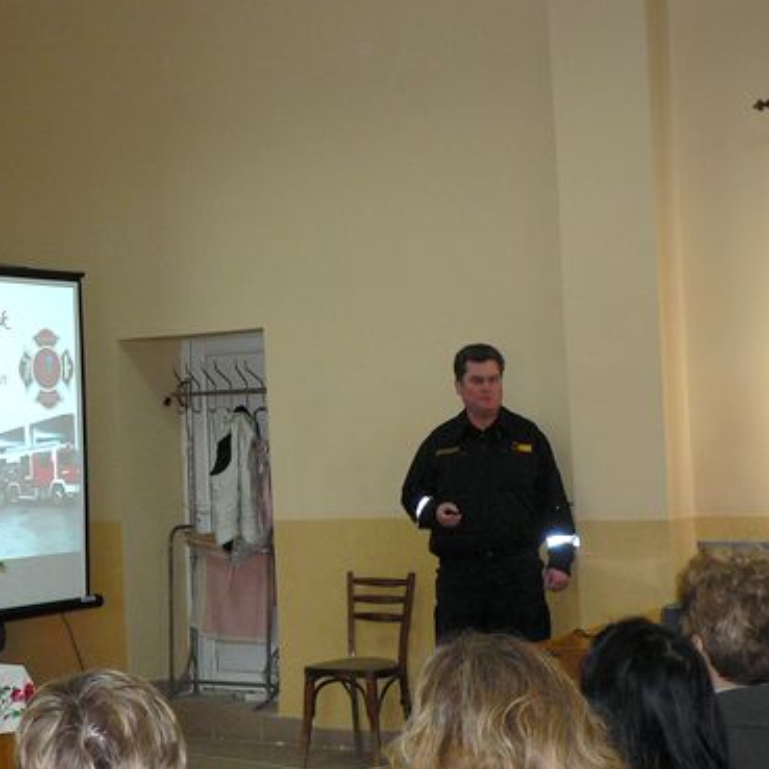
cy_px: 380
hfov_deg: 25.6
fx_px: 1684
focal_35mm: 67
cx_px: 261
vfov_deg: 25.7
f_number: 3.2
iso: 200
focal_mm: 9.6
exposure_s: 1/60
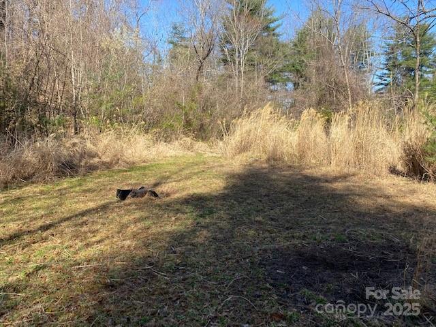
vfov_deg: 53.1
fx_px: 327
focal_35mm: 26
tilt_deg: -5.6
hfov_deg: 67.3
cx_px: 218
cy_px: 164
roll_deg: -0.4
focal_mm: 4.25
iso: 32
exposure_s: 1/1082
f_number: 1.8
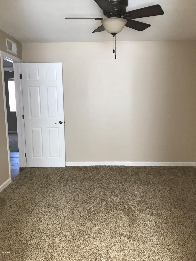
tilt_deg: -7.5
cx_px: 98
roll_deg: -1.6
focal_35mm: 28
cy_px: 130
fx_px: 211
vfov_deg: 63.4
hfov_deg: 49.7
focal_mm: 3.99
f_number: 1.8
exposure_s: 1/24
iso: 40
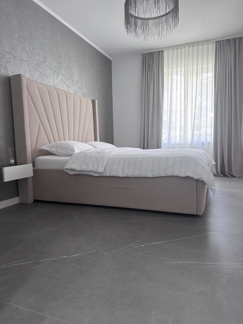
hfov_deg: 56.8
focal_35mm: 24
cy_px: 162
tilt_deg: -5.5
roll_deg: +1.8
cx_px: 122
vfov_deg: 71.6
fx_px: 225
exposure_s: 1/121
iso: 200
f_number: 1.78
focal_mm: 6.76
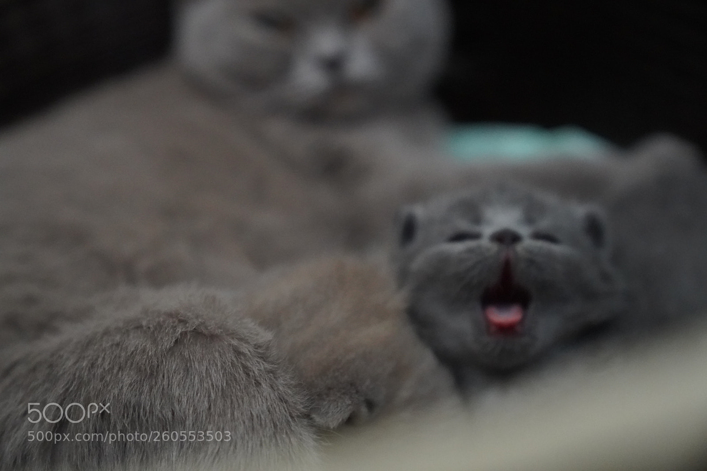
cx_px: 354
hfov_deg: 28.8
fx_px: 1374
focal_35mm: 70
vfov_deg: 19.4
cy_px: 236
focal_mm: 70
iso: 12800
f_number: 3.2
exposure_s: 1/50
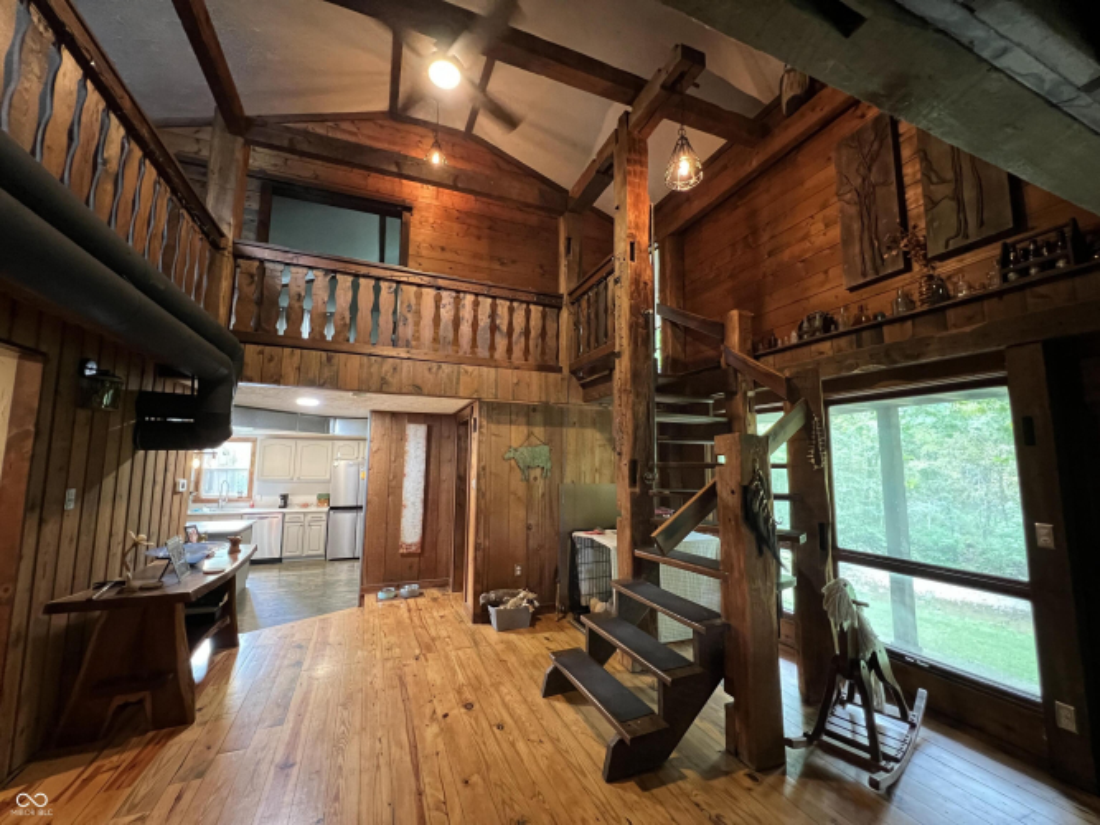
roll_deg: -1.1
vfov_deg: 89.9
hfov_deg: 106.2
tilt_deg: +6.2
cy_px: 412
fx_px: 413
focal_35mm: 13
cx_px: 550
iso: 800
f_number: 1.8
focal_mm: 1.57
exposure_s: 1/40
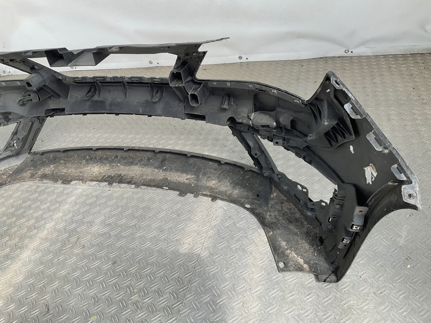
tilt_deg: -35.5
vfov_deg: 48.2
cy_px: 162
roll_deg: +8.7
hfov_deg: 61.7
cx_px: 216
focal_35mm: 29
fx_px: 361
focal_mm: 3
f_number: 1.8
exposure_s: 1/242
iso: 16
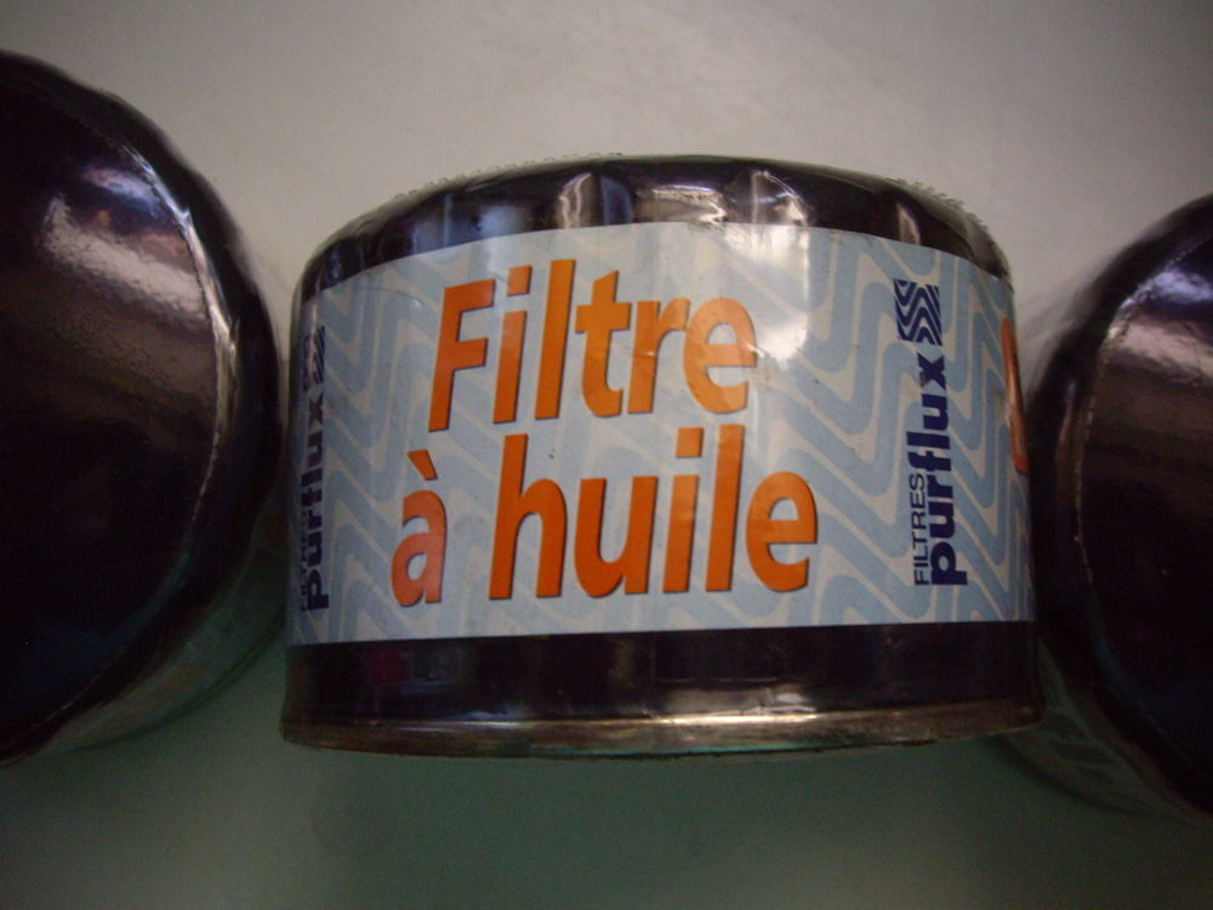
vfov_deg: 37.7
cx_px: 606
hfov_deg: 49.0
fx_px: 1332
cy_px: 455
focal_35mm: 38
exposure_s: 1/6
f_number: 2.7
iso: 200
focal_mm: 6.2
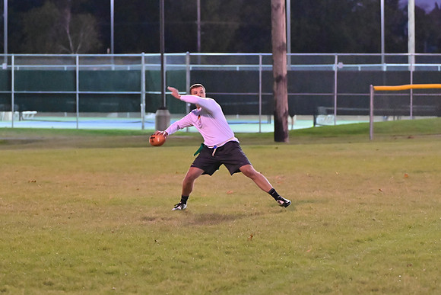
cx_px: 220
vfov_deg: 7.6
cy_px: 148
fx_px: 2205
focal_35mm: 180
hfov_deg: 11.4
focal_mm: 120
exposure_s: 1/400
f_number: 4
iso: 6400
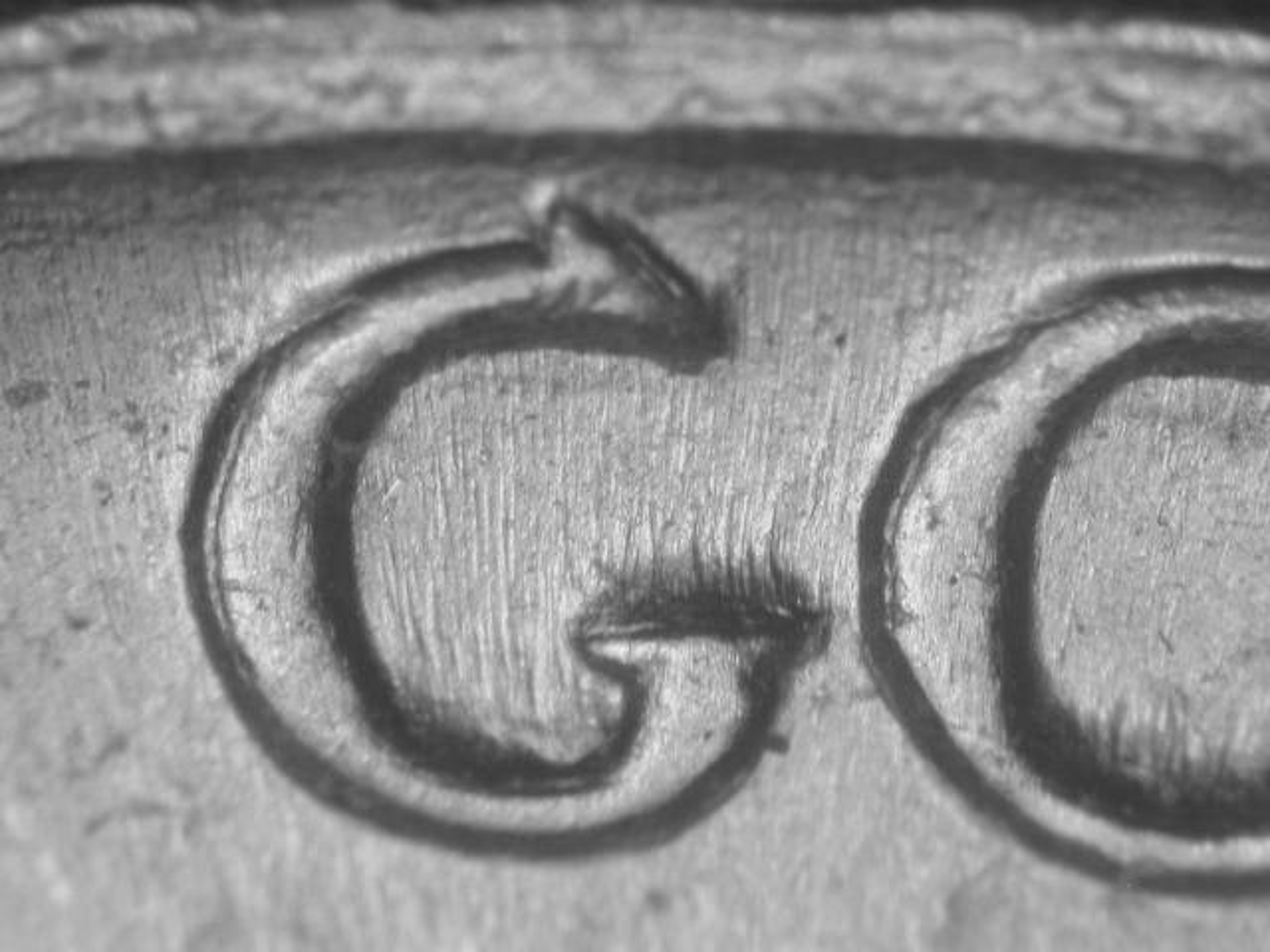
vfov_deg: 9.6
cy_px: 476
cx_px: 635
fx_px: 5650
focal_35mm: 154
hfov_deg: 12.8
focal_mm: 32
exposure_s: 1/9.2
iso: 100
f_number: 5.1
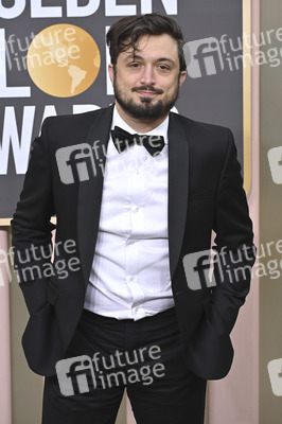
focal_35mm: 140
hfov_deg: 9.8
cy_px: 212
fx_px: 1648
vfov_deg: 14.7
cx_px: 141
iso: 800
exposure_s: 1/640
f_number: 8
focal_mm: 140
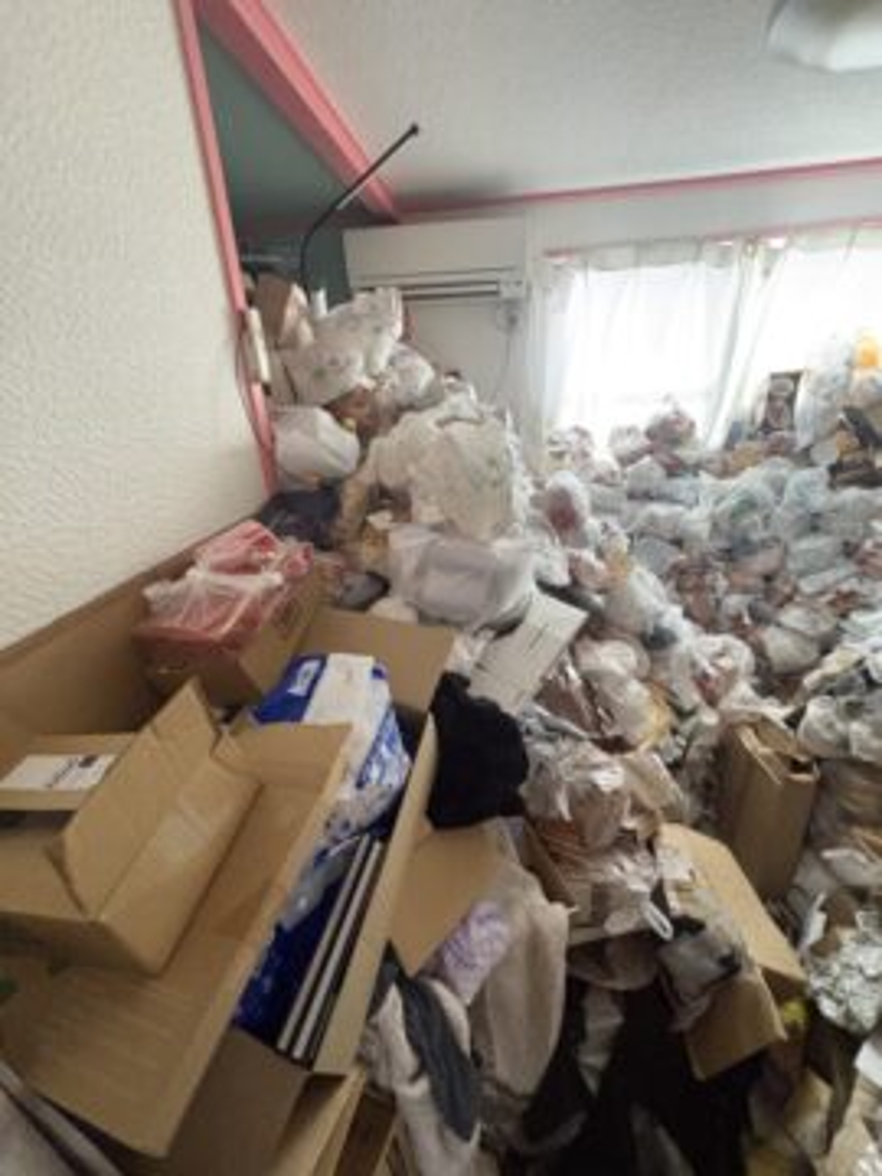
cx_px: 441
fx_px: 476
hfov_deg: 85.7
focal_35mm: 14
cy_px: 588
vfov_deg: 102.1
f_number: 2.2
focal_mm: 2.22
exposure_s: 1/60
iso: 640
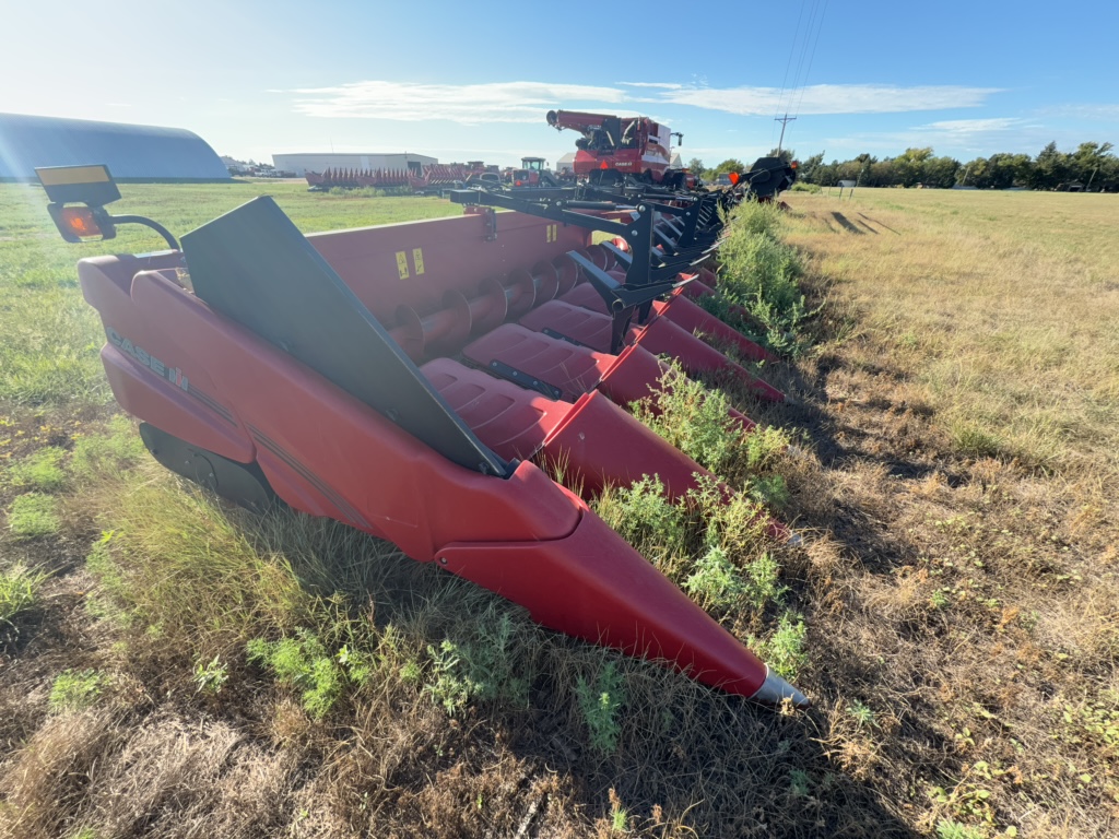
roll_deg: -0.1
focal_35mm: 14
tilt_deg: -27.3
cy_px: 420
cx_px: 560
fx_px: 453
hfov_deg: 102.1
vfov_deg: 85.7
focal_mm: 2.22
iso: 32
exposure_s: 1/228
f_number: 2.2
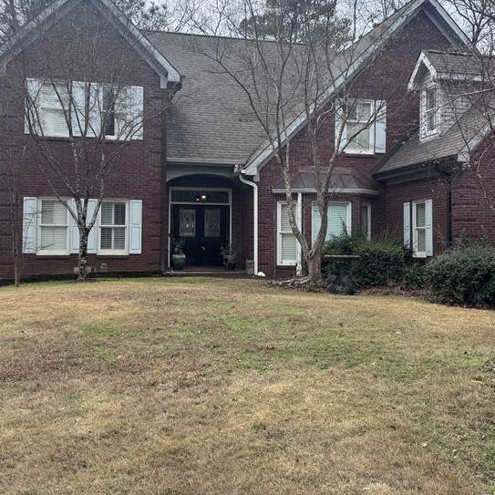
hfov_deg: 41.9
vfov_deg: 41.8
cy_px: 216
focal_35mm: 40
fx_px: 647
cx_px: 249
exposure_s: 1/1767
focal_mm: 6.76
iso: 80
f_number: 1.78
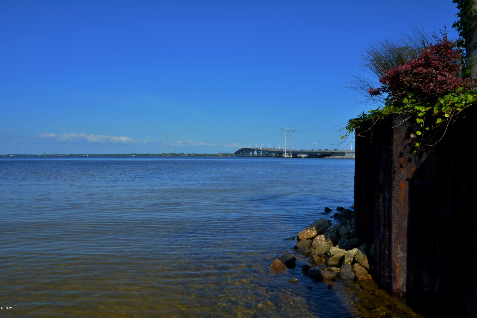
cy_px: 159
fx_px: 477
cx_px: 238
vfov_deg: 36.9
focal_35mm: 36
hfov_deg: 53.1
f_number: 29
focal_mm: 24
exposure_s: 1/50
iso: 100
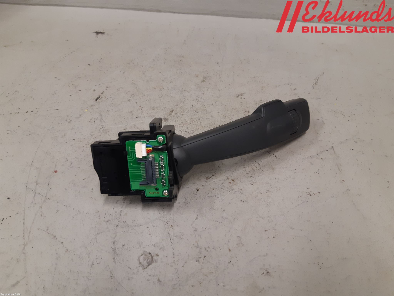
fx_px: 296
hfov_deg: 67.3
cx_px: 197
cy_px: 148
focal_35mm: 26
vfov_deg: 53.1
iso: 125
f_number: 1.7
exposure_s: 1/50
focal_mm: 3.93
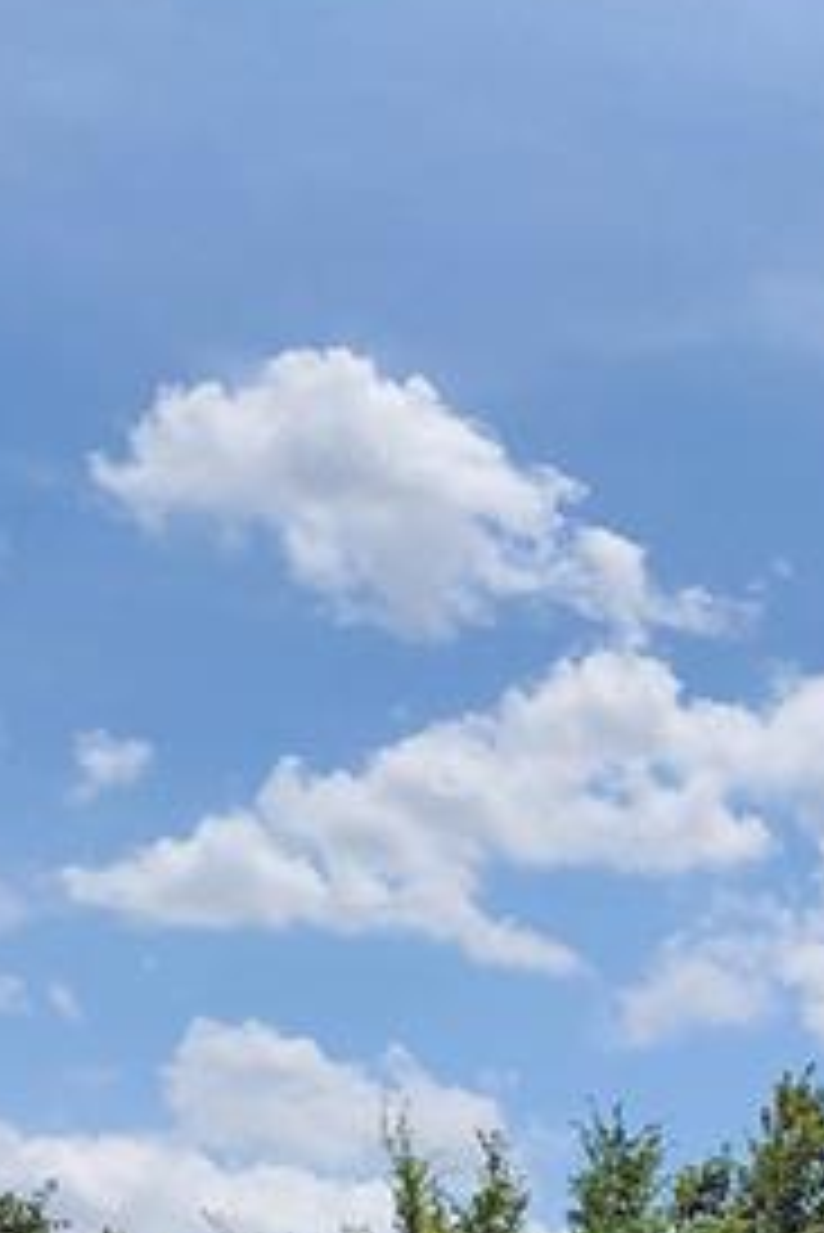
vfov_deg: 19.6
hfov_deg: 11.0
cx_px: 2188
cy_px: 1521
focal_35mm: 97
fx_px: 3326
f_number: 1.8
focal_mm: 4.69
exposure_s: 1/5285
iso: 64
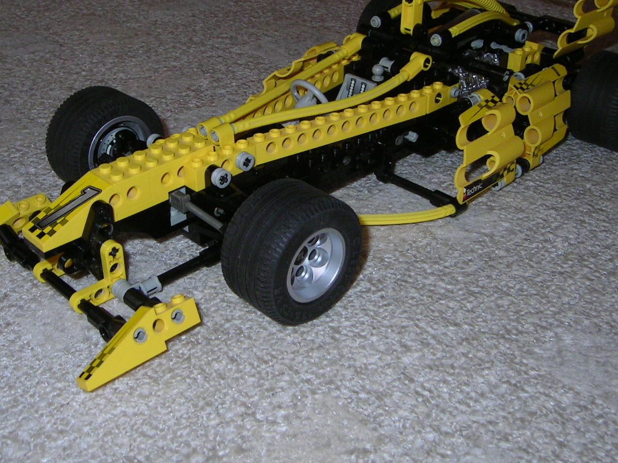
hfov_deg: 42.1
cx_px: 309
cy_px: 193
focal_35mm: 45
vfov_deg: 32.1
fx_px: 803
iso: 100
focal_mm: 5.6
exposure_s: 1/30
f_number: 4.8
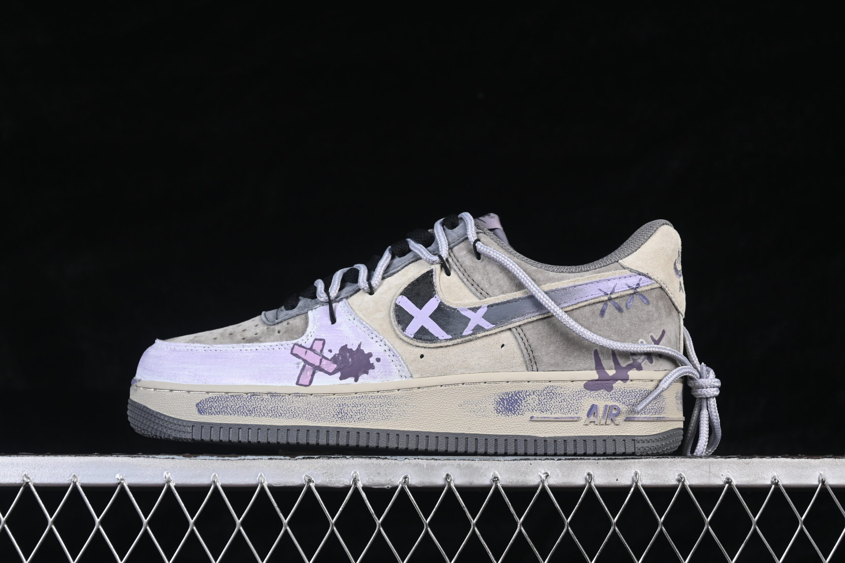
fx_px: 1760
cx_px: 422
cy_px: 282
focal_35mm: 75
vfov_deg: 18.2
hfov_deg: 27.0
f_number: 7.1
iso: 160
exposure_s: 1/80
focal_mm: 50
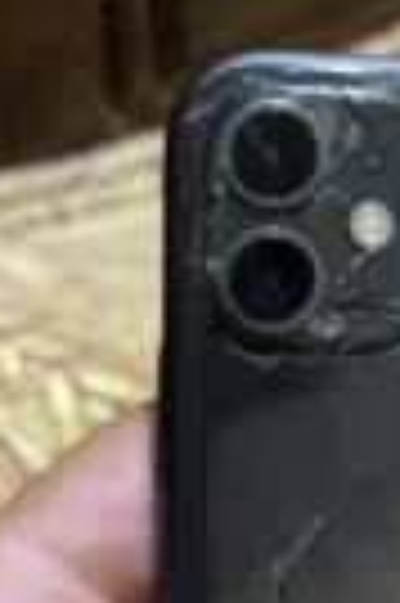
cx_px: 485
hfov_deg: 9.1
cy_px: 680
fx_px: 2490
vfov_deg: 13.5
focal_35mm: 149
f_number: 1.78
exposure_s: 1/25
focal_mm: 6.86
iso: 500
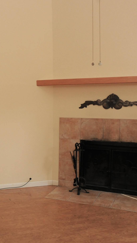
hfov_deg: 23.5
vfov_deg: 44.6
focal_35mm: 46
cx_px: -31
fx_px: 297
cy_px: 120
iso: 800
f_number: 10
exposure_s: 1/60
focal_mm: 18
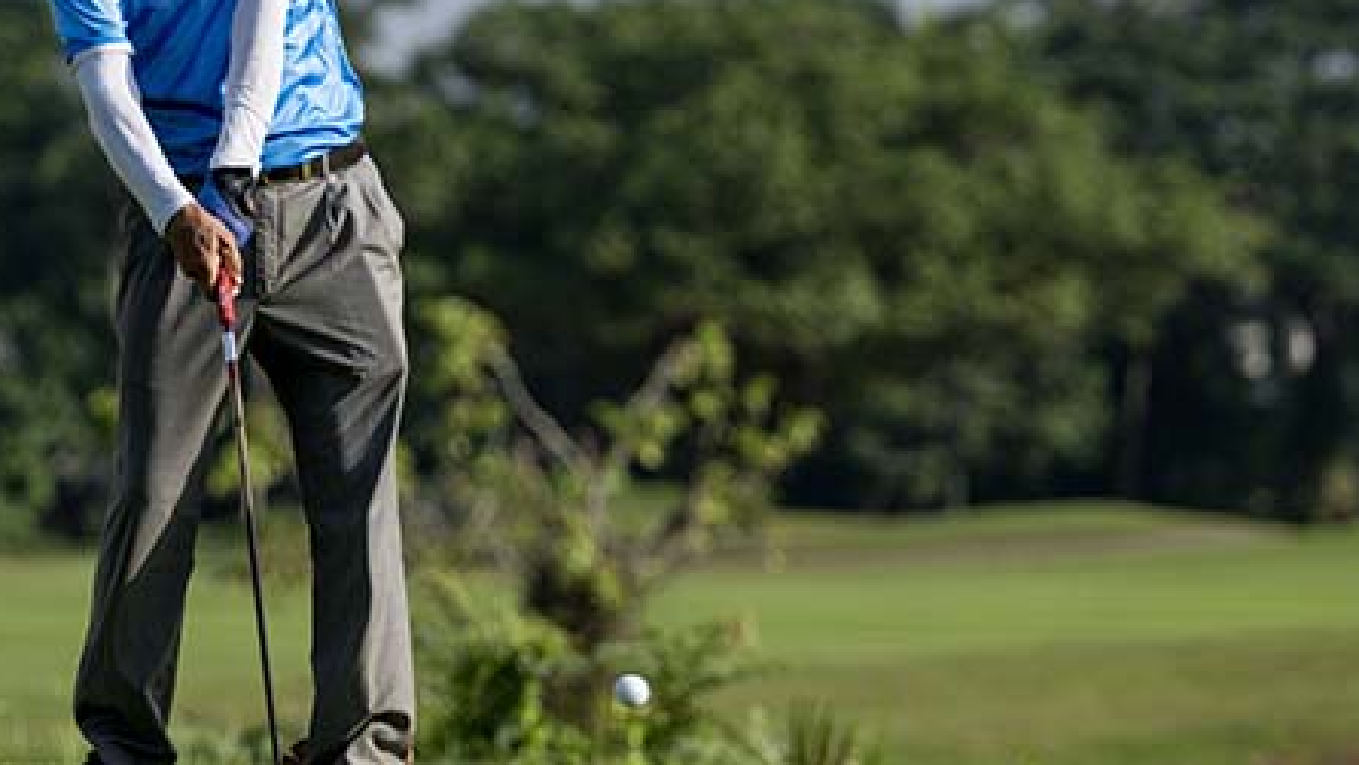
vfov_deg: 4.3
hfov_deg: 7.6
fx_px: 10163
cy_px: 85
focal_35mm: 282
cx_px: 323
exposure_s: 1/6400
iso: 280
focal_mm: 125
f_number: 2.8
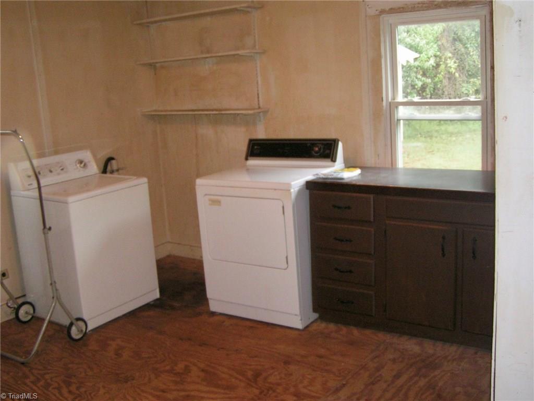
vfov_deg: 37.7
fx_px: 586
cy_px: 200
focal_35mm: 38
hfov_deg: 49.0
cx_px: 267
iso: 200
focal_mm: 5.8
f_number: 2.8
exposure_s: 1/40
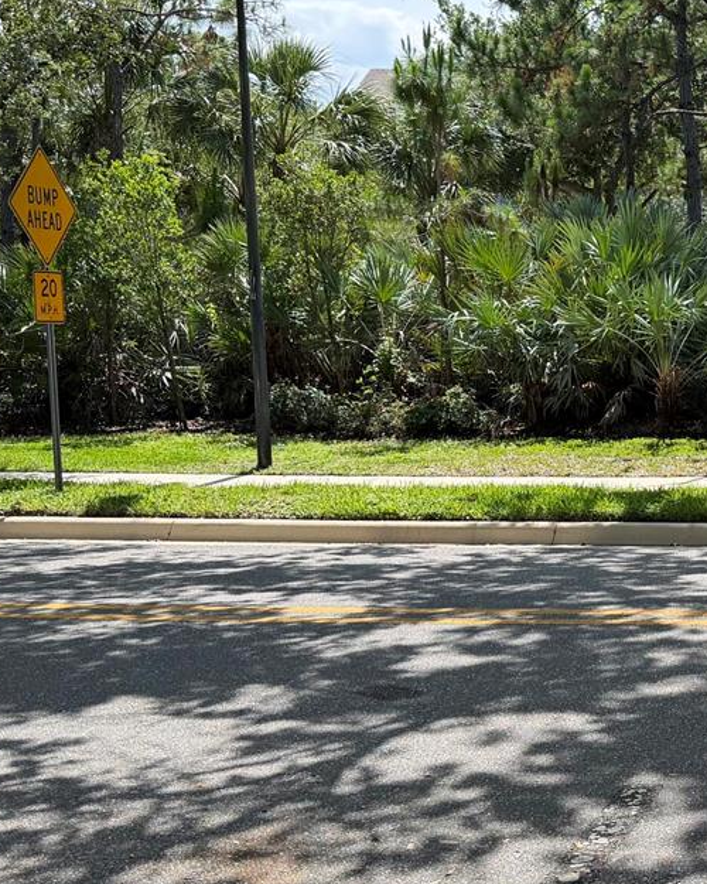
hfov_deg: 23.0
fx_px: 1569
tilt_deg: -3.2
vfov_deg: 31.4
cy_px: 409
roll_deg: -1.2
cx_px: 884
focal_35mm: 60
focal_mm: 6.76
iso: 100
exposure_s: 1/2299
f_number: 1.78
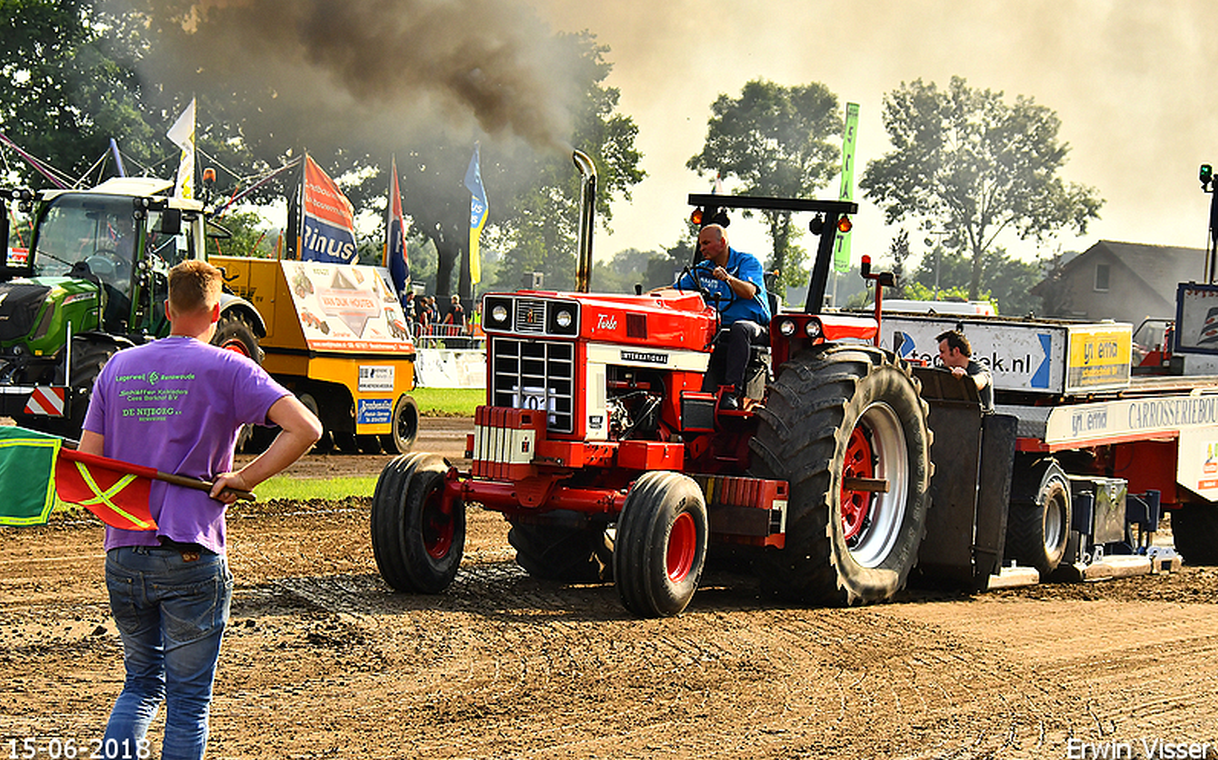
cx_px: 609
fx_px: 4181
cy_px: 357
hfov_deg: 16.6
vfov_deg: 10.4
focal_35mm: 126
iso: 500
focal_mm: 82
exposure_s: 1/2000
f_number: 7.1
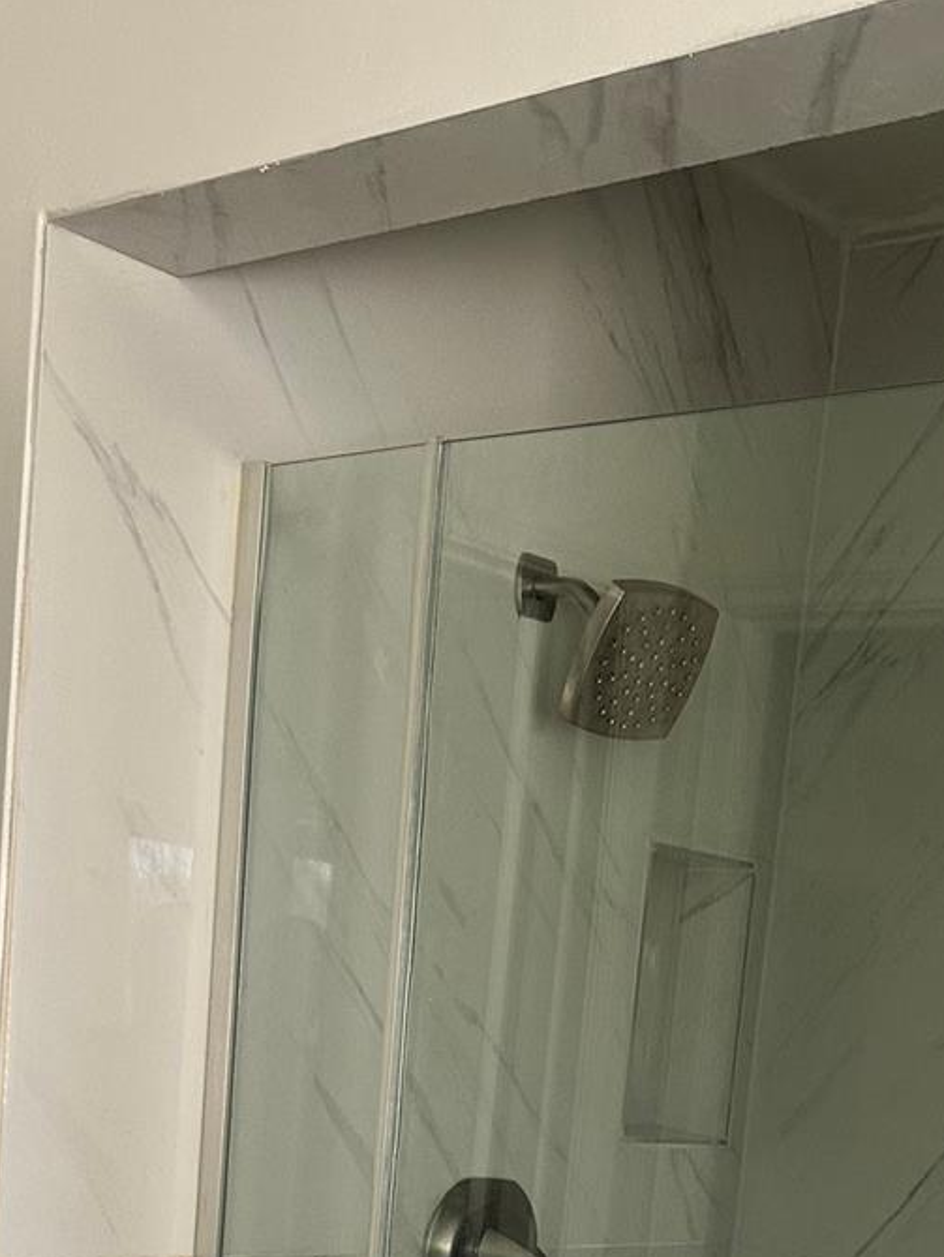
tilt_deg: -8.8
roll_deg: -6.9
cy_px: 1313
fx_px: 1999
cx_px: 702
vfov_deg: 31.7
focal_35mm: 55
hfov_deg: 26.3
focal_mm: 6.86
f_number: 1.78
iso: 250
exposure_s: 1/78
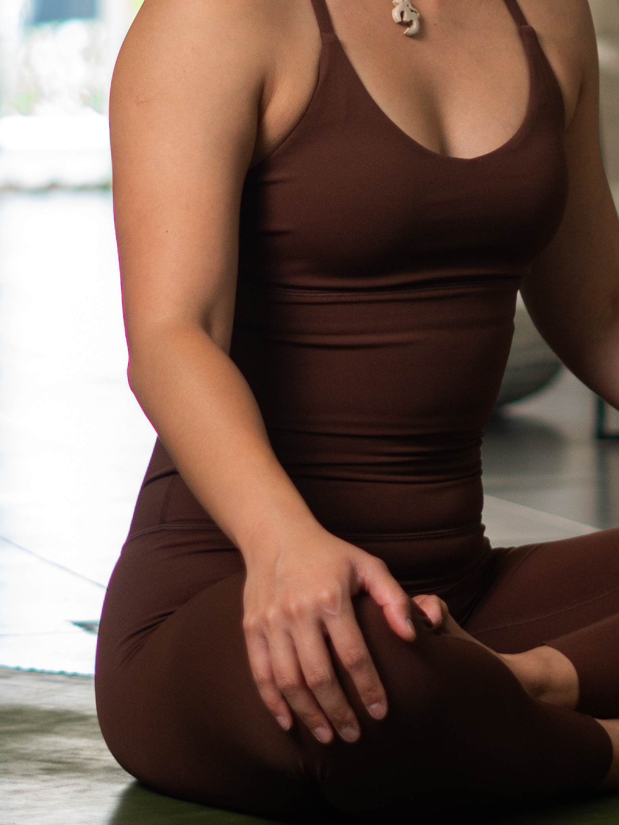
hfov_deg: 7.0
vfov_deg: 9.3
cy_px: -13
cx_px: 547
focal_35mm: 211
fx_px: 5031
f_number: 1.8
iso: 250
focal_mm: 50
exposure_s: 1/250
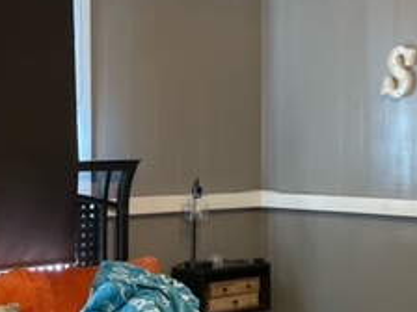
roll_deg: -1.1
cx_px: 244
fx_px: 964
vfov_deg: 18.4
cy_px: 154
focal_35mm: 80
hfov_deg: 24.4
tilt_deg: -0.7
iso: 320
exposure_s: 1/40
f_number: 1.8
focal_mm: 3.99
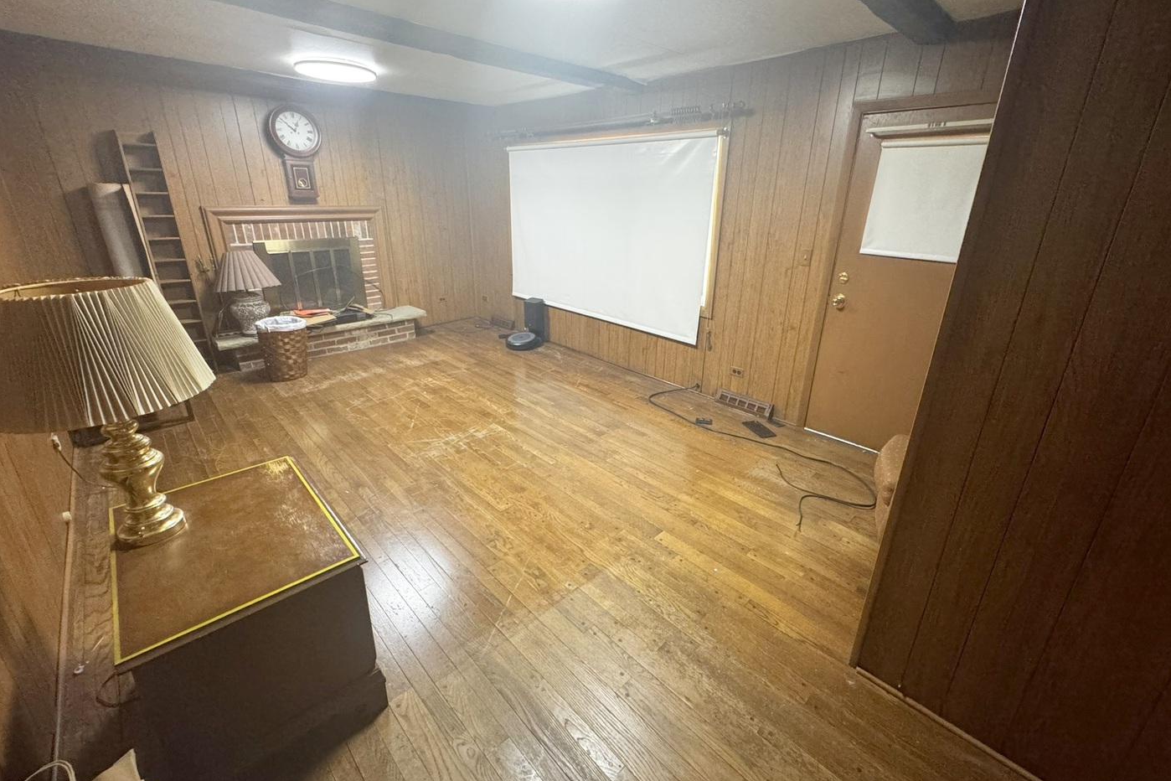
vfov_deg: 77.3
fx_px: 488
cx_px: 588
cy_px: 370
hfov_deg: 100.4
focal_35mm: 15
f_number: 2.2
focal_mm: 2.22
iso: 640
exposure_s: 1/60
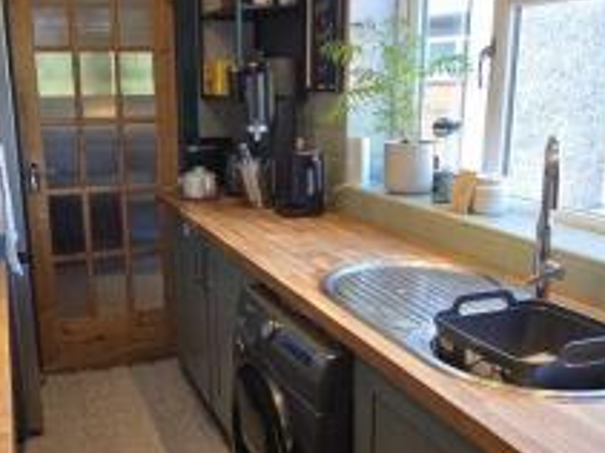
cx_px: 280
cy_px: 259
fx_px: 629
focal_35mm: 36
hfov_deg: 51.3
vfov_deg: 39.5
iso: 64
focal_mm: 2.2
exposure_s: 1/50
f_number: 2.2
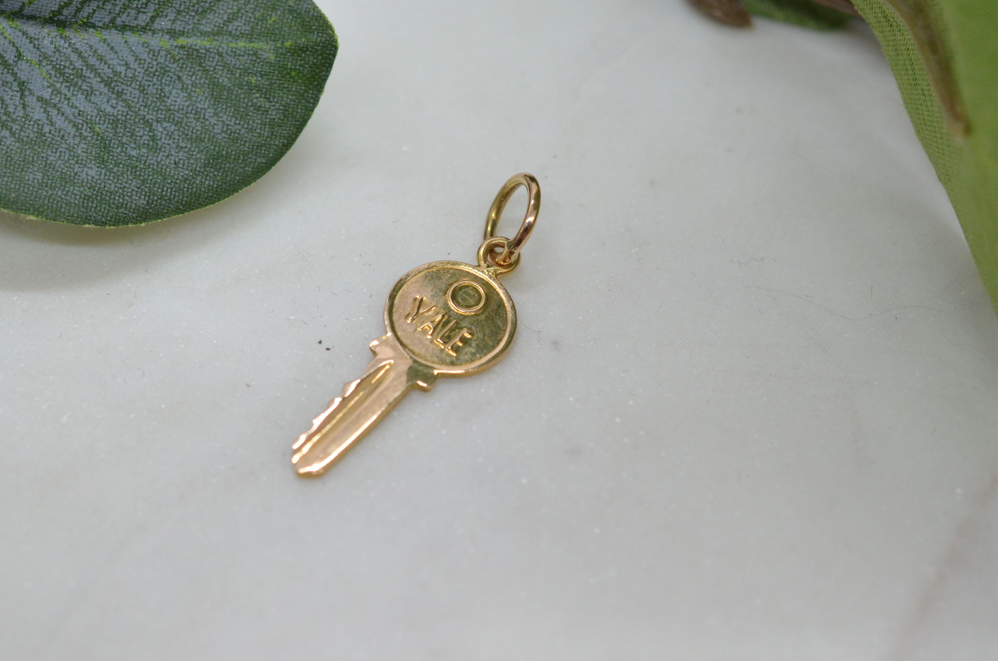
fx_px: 1964
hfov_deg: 28.5
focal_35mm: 71
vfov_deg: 19.1
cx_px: 442
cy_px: 308
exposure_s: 1/250
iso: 1000
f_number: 8
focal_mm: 40
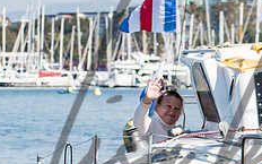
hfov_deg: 4.7
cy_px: 149
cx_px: 352
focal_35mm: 443
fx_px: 3163
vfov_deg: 3.0
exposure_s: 1/400
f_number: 5.6
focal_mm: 70
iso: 100
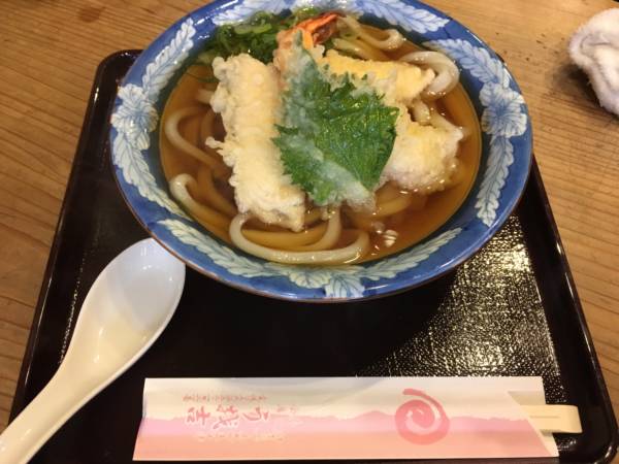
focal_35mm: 29
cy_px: 232
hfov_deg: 61.7
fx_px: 519
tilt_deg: -57.7
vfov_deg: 48.2
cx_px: 310
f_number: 2.2
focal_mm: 4.15
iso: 200
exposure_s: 1/30
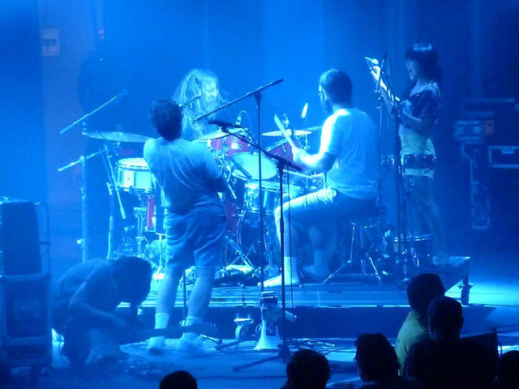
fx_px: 3733
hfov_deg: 8.0
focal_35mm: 249
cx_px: 260
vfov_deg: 6.0
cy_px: 194
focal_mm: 44.5
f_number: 5.6
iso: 3200
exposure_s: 1/50
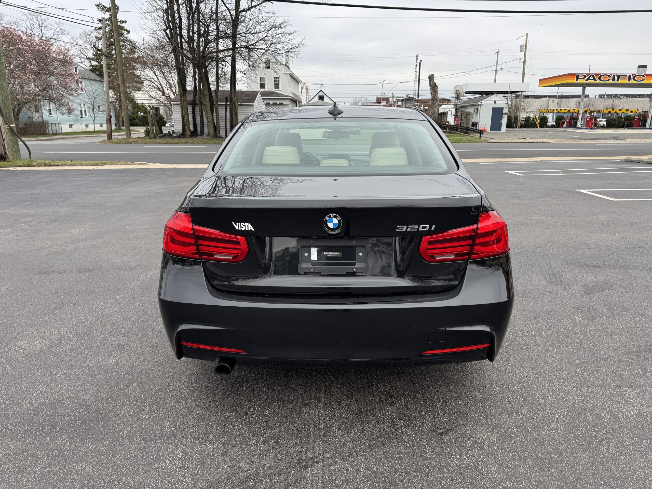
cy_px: 244
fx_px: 452
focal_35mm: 24
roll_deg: -0.6
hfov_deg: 71.6
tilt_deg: -15.6
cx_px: 326
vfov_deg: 56.8
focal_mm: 6.76
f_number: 1.78
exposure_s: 1/309
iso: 80
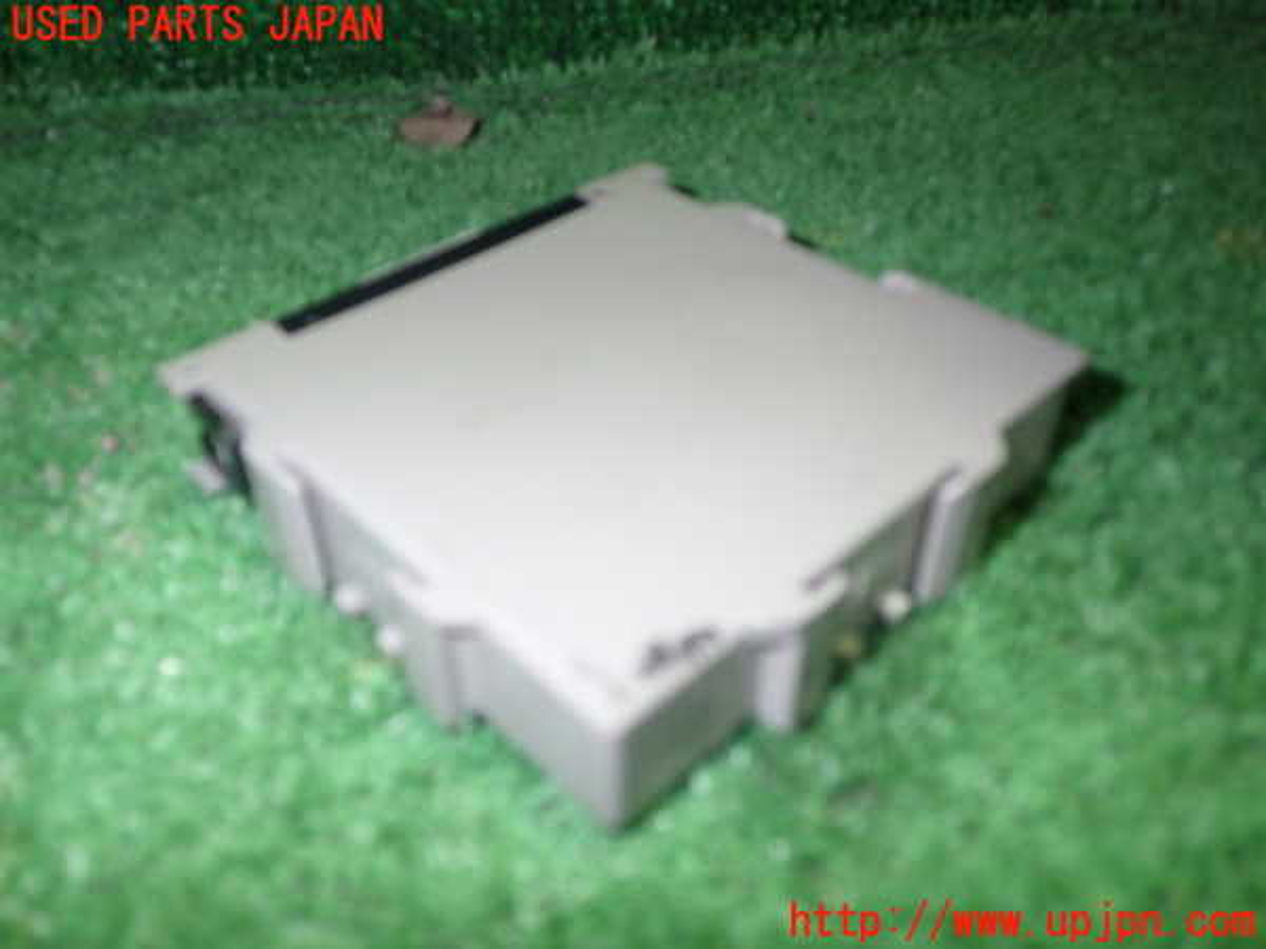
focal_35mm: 30
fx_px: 1097
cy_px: 474
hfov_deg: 60.0
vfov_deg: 46.8
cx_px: 633
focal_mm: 5.4
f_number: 2.3
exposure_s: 1/30
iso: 200
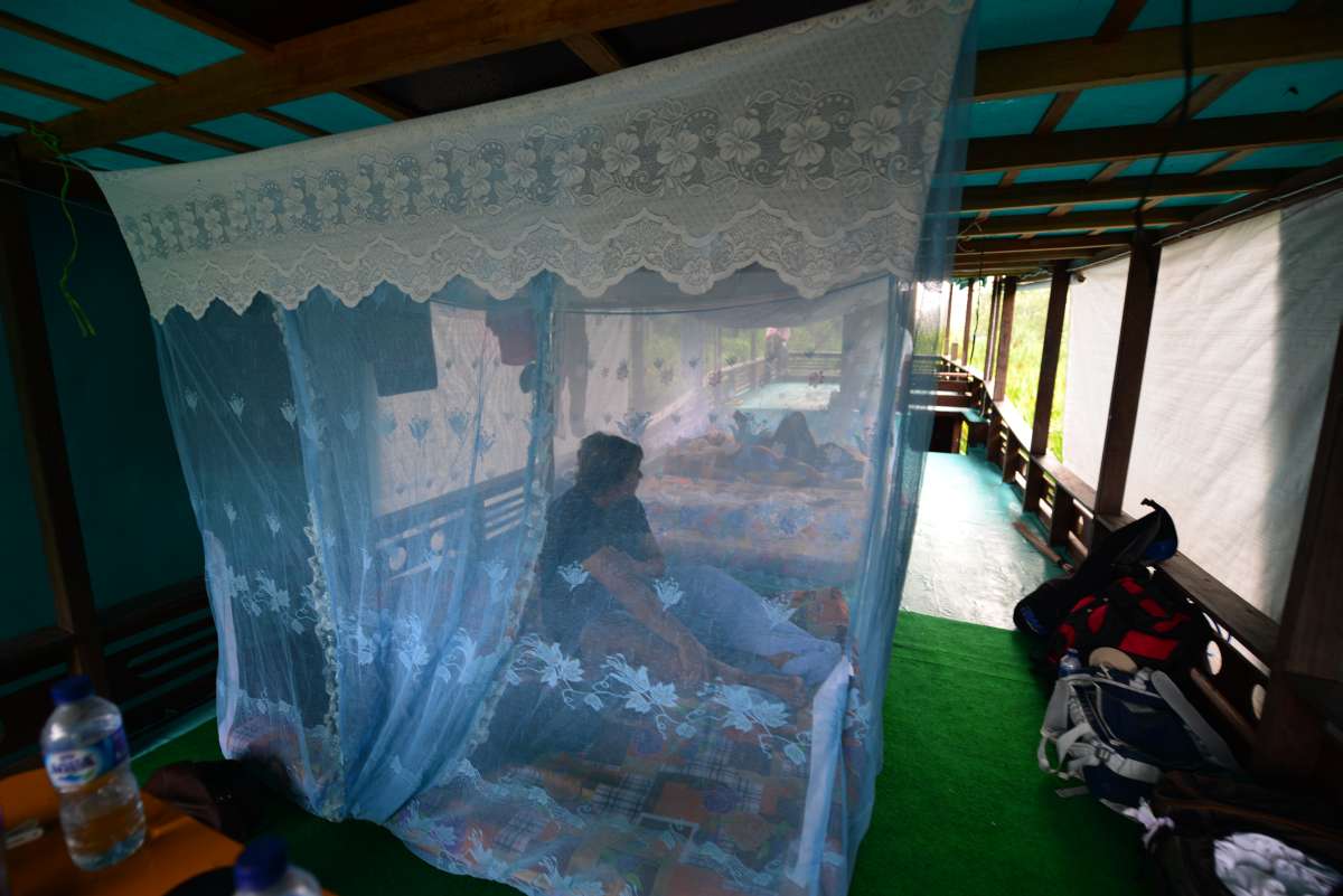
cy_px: 448
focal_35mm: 15
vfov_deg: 77.4
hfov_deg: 100.4
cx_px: 672
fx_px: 560
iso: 250
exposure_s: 1/15
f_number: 2.8
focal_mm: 15
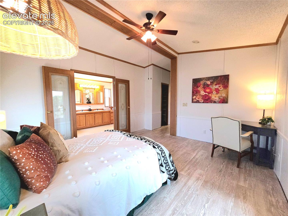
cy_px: 108
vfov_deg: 89.9
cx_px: 144
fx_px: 108
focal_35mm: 13
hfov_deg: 106.2
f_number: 1.9
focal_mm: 2.2
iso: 64
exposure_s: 1/60.2
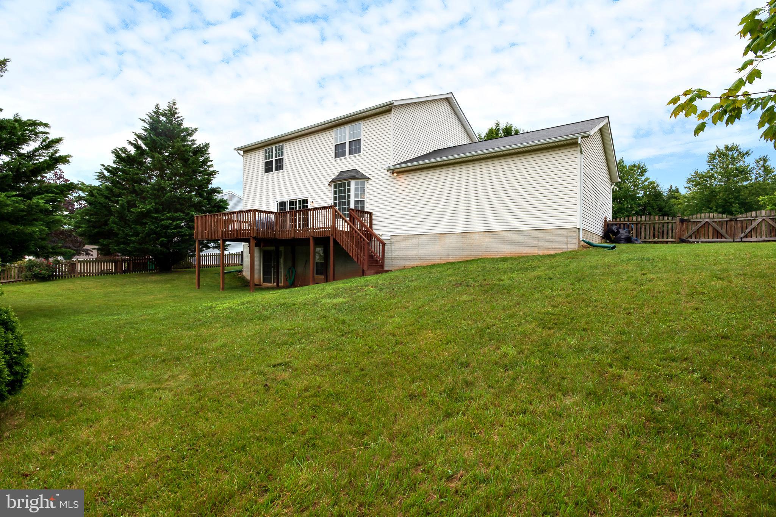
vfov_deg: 64.5
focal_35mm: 19
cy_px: 258
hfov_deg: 86.9
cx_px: 388
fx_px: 409
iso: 320
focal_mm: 19
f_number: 16
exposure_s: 1/160
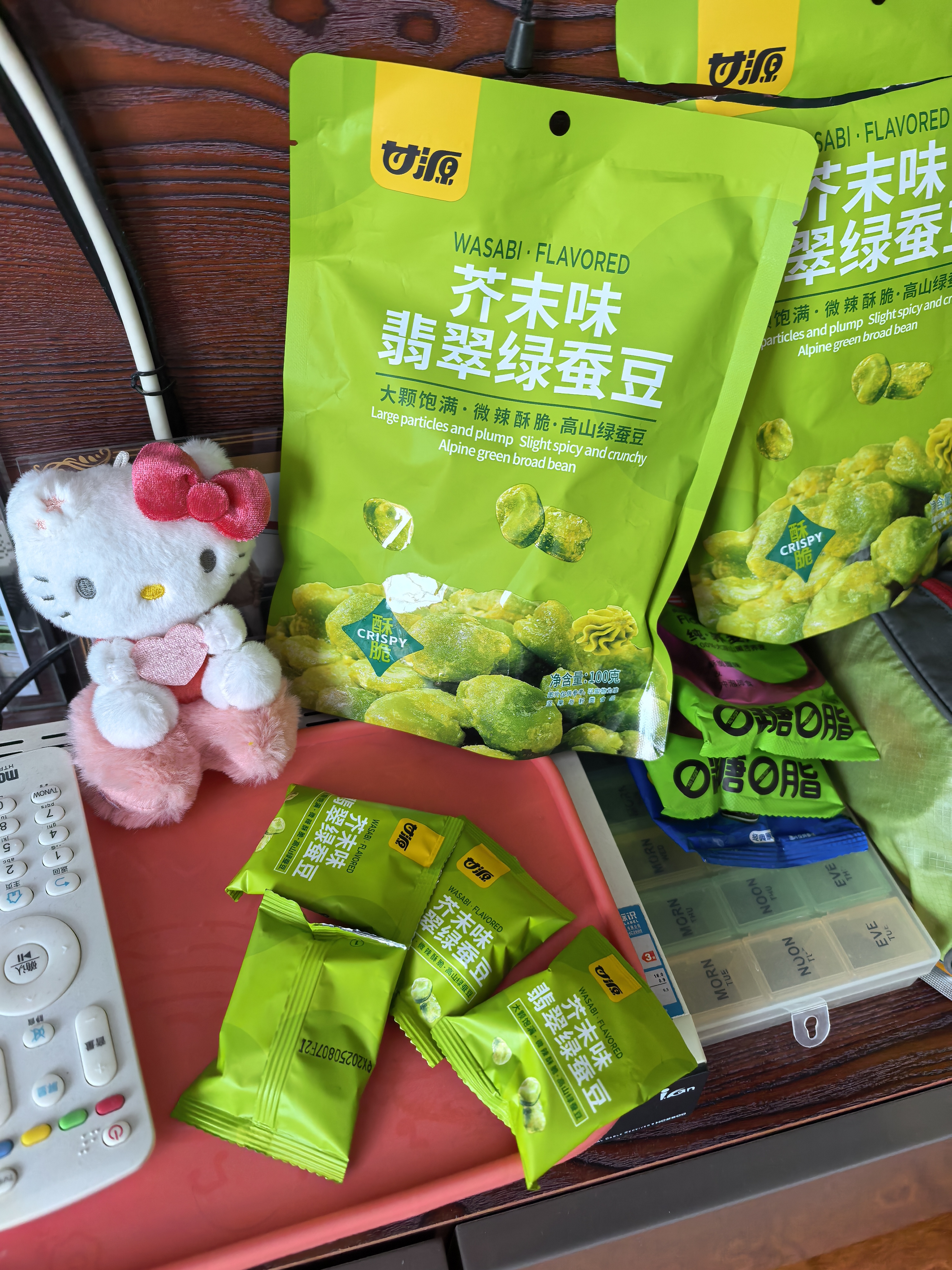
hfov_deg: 56.8
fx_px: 880
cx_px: 476
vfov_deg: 71.6
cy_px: 635
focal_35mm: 24
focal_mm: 8.5
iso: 320
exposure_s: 1/33.2
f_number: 1.6
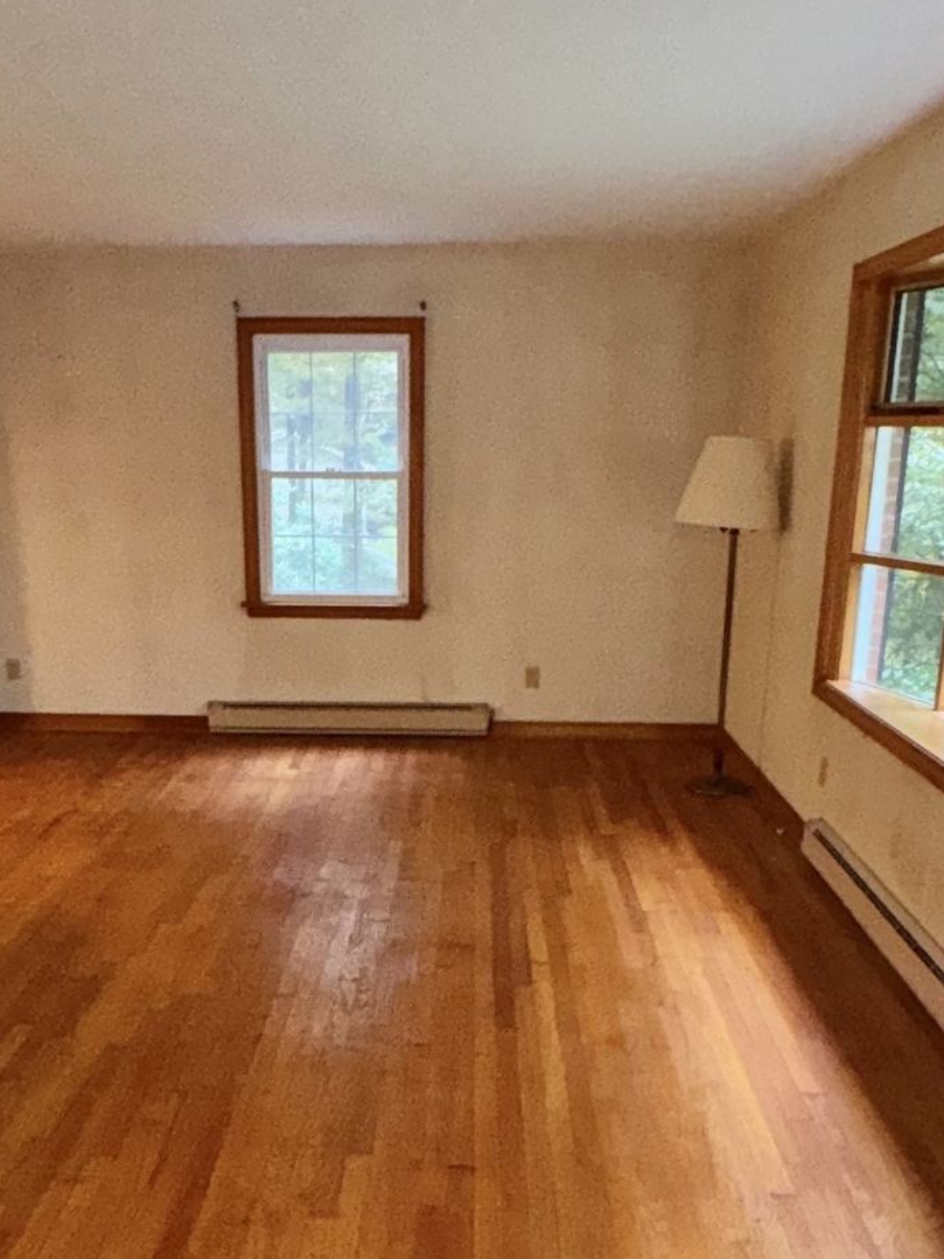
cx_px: 384
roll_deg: +0.5
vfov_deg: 51.7
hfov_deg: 40.5
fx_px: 1273
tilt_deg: -17.4
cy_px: 836
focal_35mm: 35
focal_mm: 2.22
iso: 250
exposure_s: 1/60
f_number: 2.2
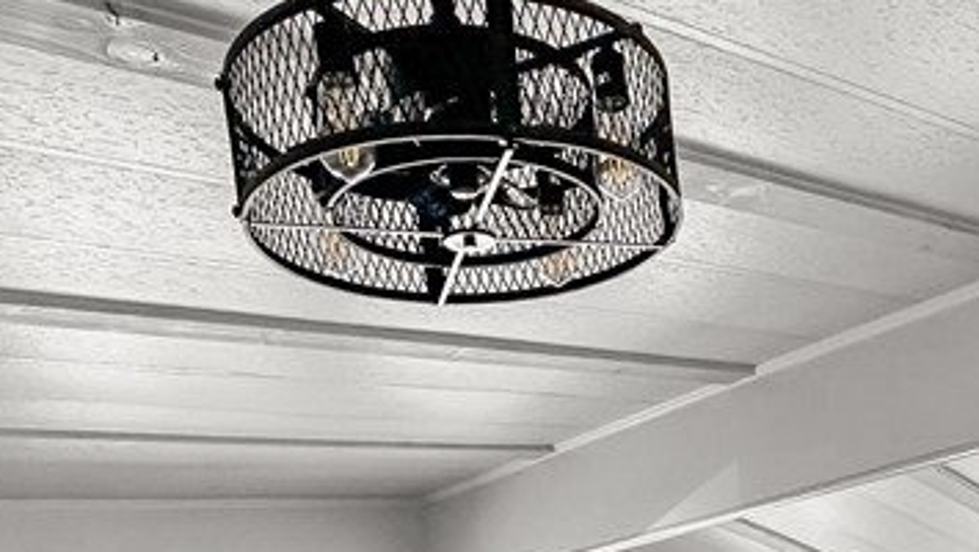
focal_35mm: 44
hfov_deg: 44.6
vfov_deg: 21.3
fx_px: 1143
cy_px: 897
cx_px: 753
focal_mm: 2.22
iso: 64
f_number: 2.2
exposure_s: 1/100
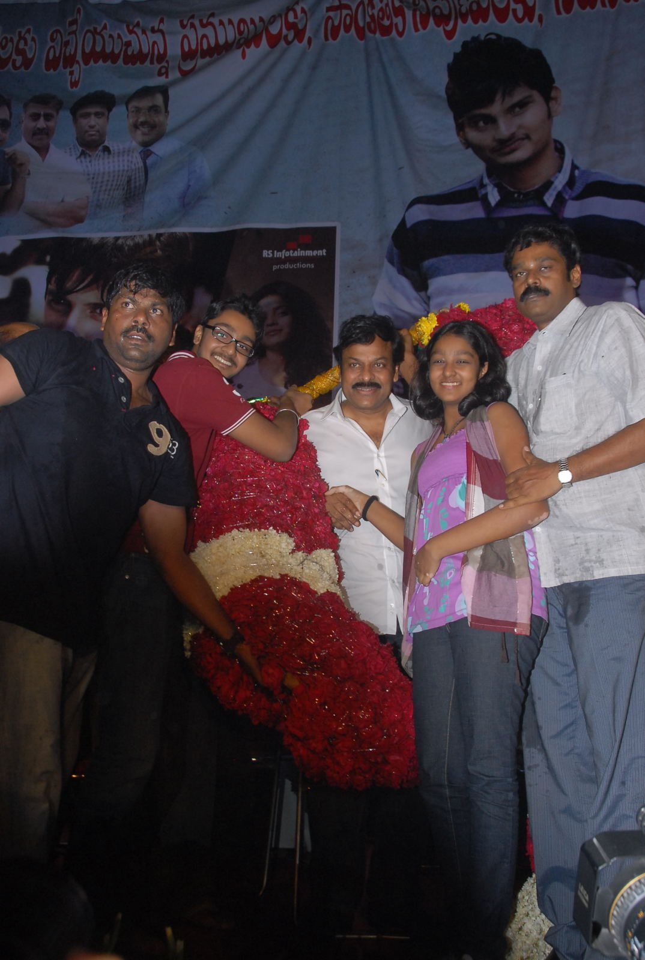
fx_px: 883
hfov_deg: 40.1
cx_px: 322
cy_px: 480
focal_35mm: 33
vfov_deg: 57.1
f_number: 8
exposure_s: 1/125
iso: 500
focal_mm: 22
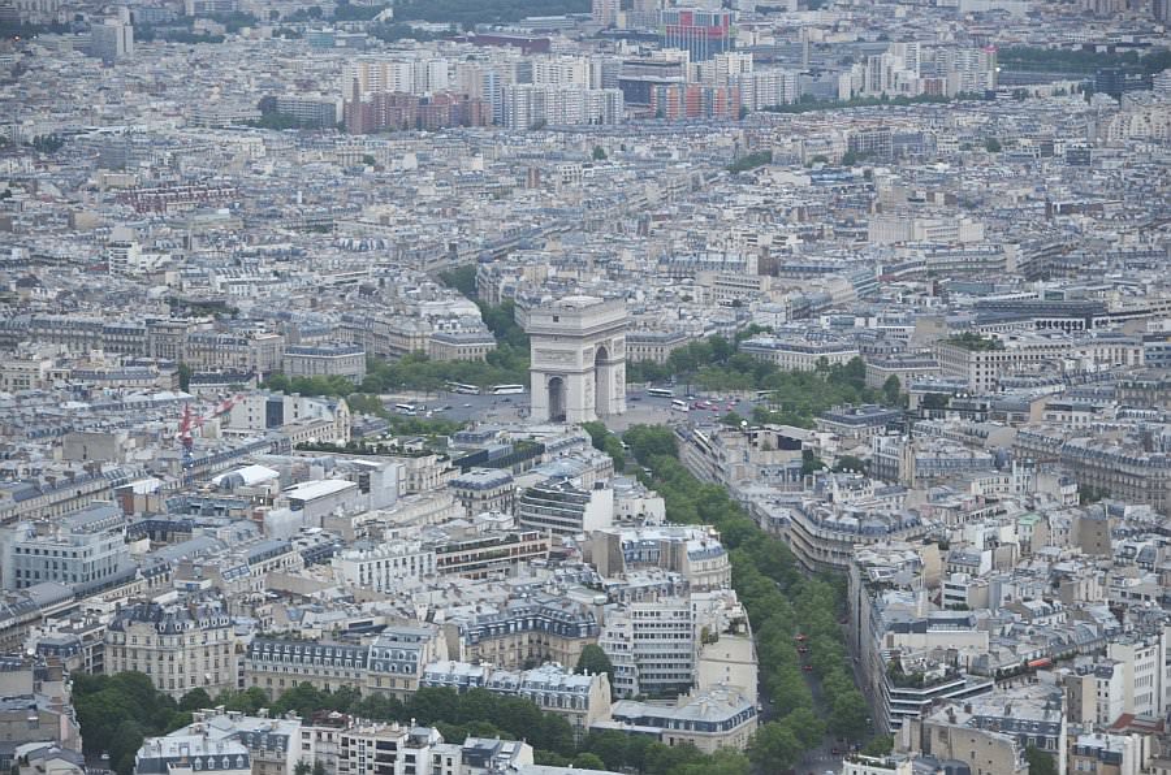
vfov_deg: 10.7
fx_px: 4138
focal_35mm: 128
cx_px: 586
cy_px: 388
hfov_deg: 16.1
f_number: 5.6
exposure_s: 1/100
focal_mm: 85
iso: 500
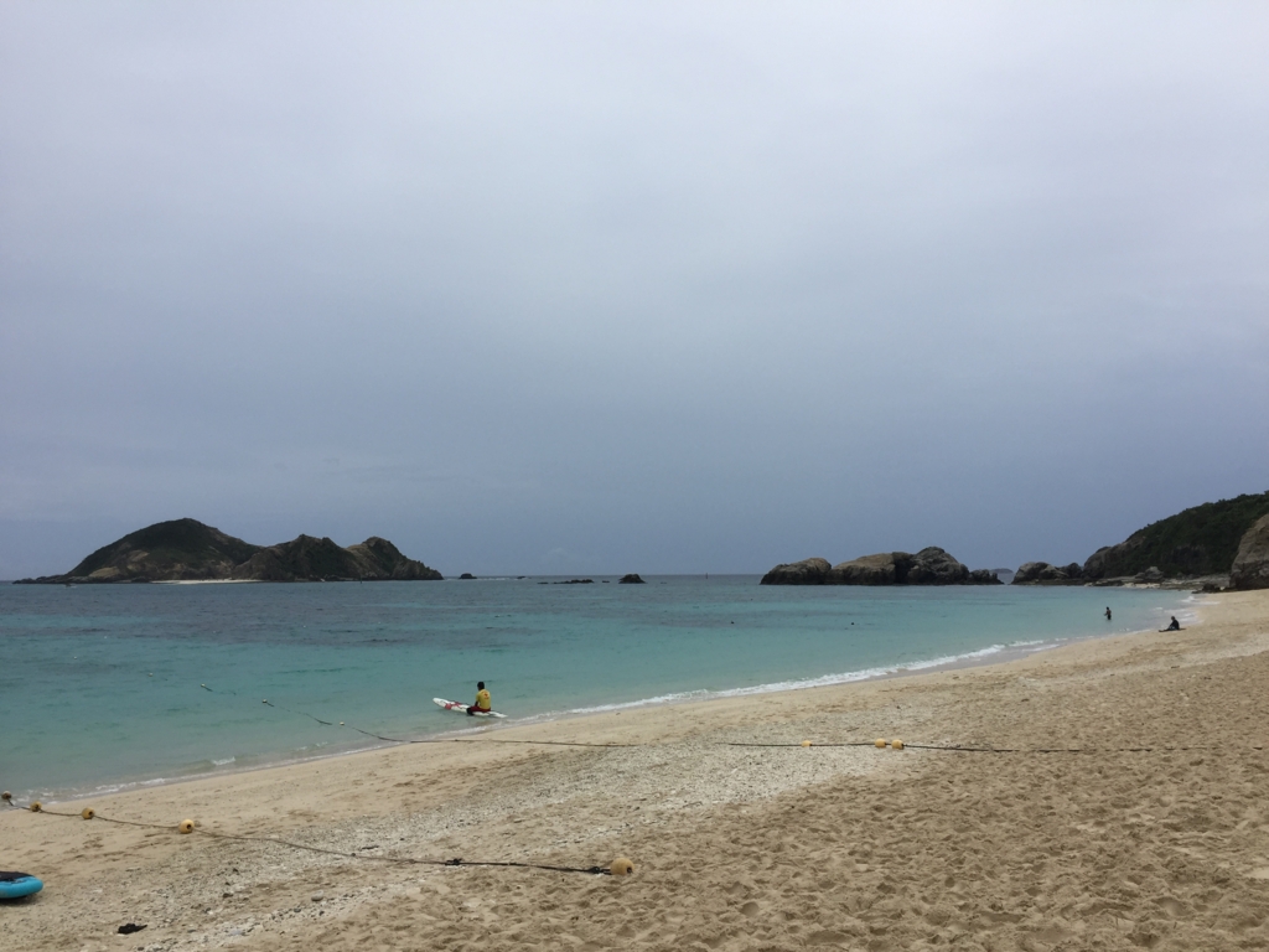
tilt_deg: +7.0
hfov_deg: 61.7
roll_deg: -0.3
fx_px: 1063
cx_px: 634
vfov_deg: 48.2
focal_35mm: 29
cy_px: 476
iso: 32
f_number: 2.2
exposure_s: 1/2198
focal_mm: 4.15
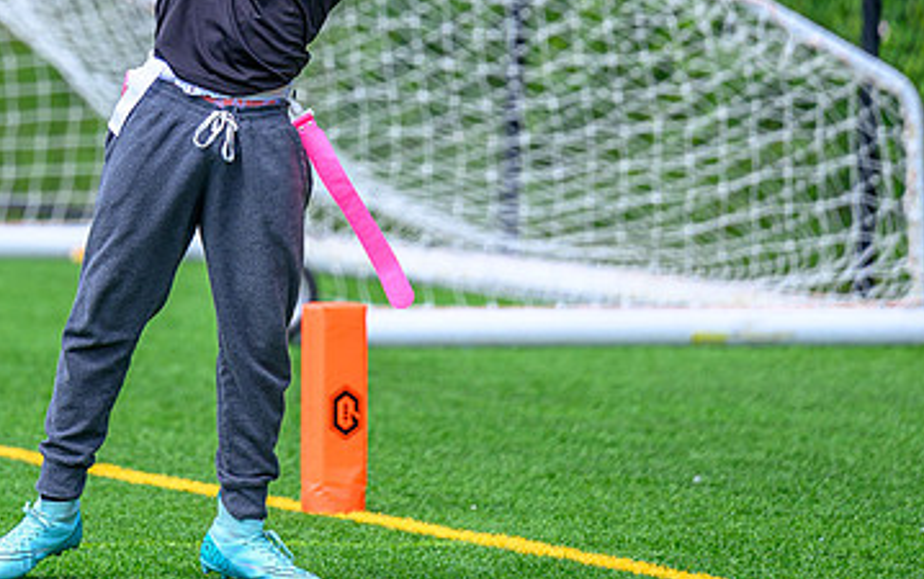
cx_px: 250
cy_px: 1
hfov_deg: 4.5
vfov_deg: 2.8
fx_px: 11744
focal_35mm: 466
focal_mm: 190
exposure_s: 1/2000
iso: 180
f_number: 2.8
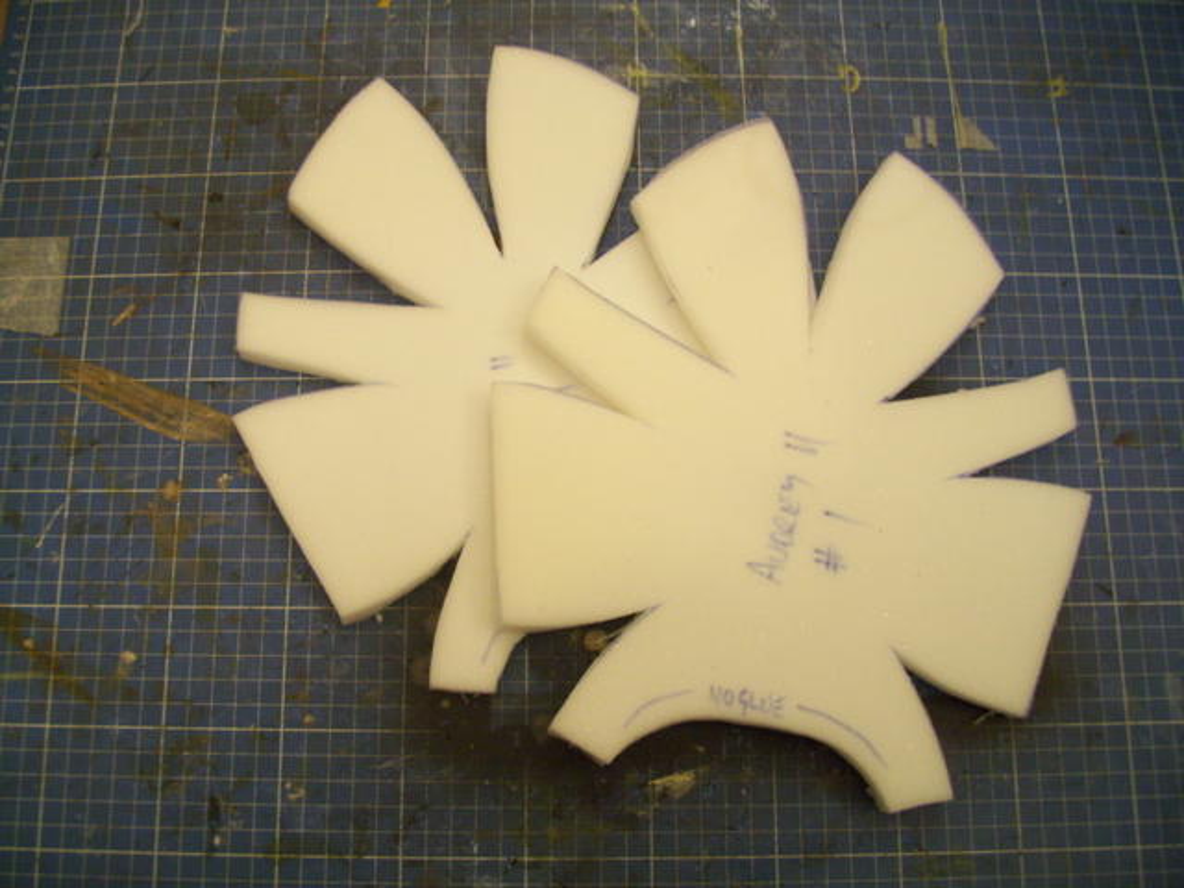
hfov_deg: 56.8
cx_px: 592
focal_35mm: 32
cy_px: 444
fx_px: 1095
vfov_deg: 44.2
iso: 160
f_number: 2.9
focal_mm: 5.7
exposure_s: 1/6
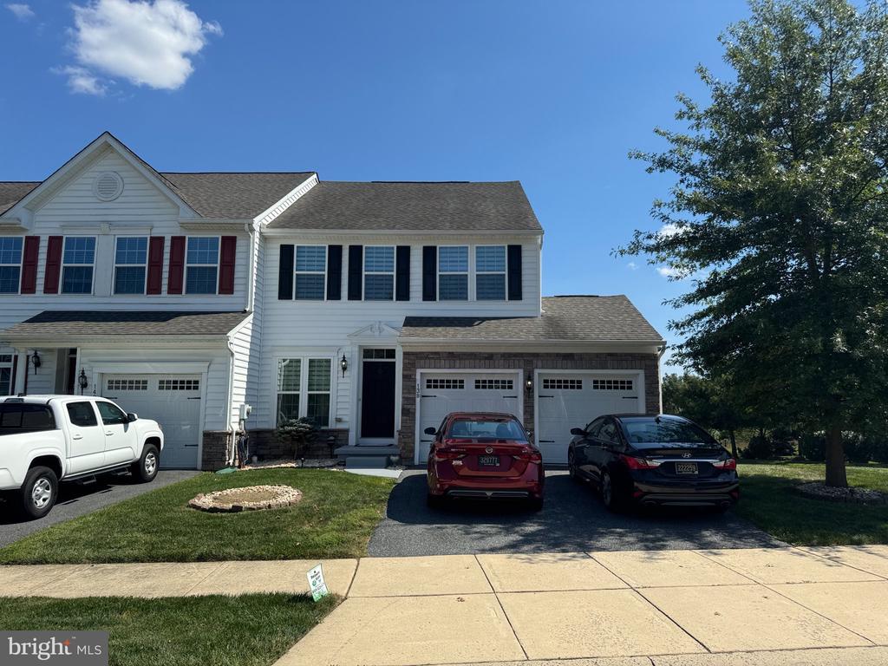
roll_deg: -1.2
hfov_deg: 71.6
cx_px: 444
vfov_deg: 56.8
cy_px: 333
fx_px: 616
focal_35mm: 24
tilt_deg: +7.0
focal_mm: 6.76
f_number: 1.78
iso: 80
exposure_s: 1/5348
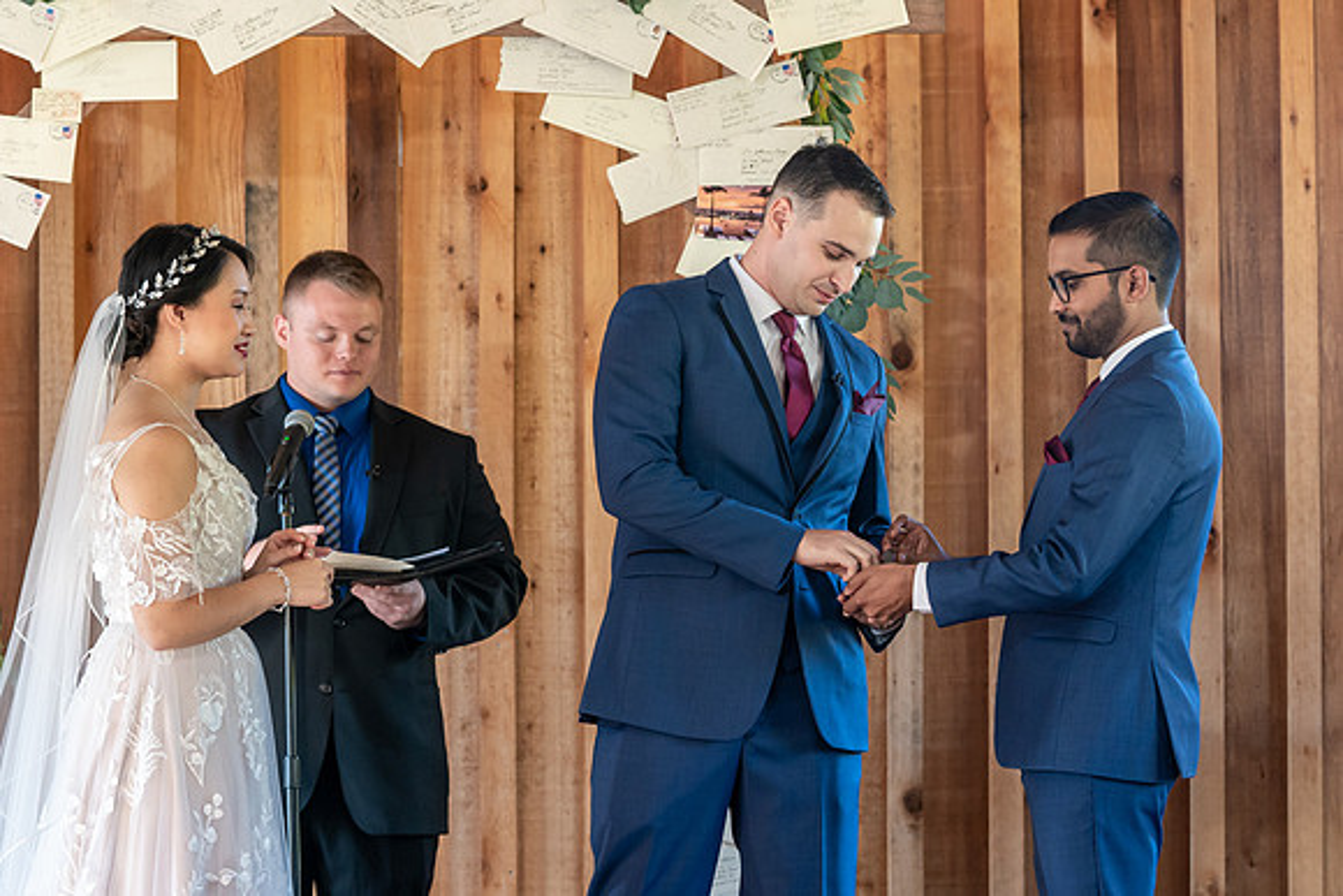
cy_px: 497
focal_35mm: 111
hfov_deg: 18.5
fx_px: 4130
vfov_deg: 12.4
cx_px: 744
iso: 2000
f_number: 4
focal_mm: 85
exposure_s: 1/200
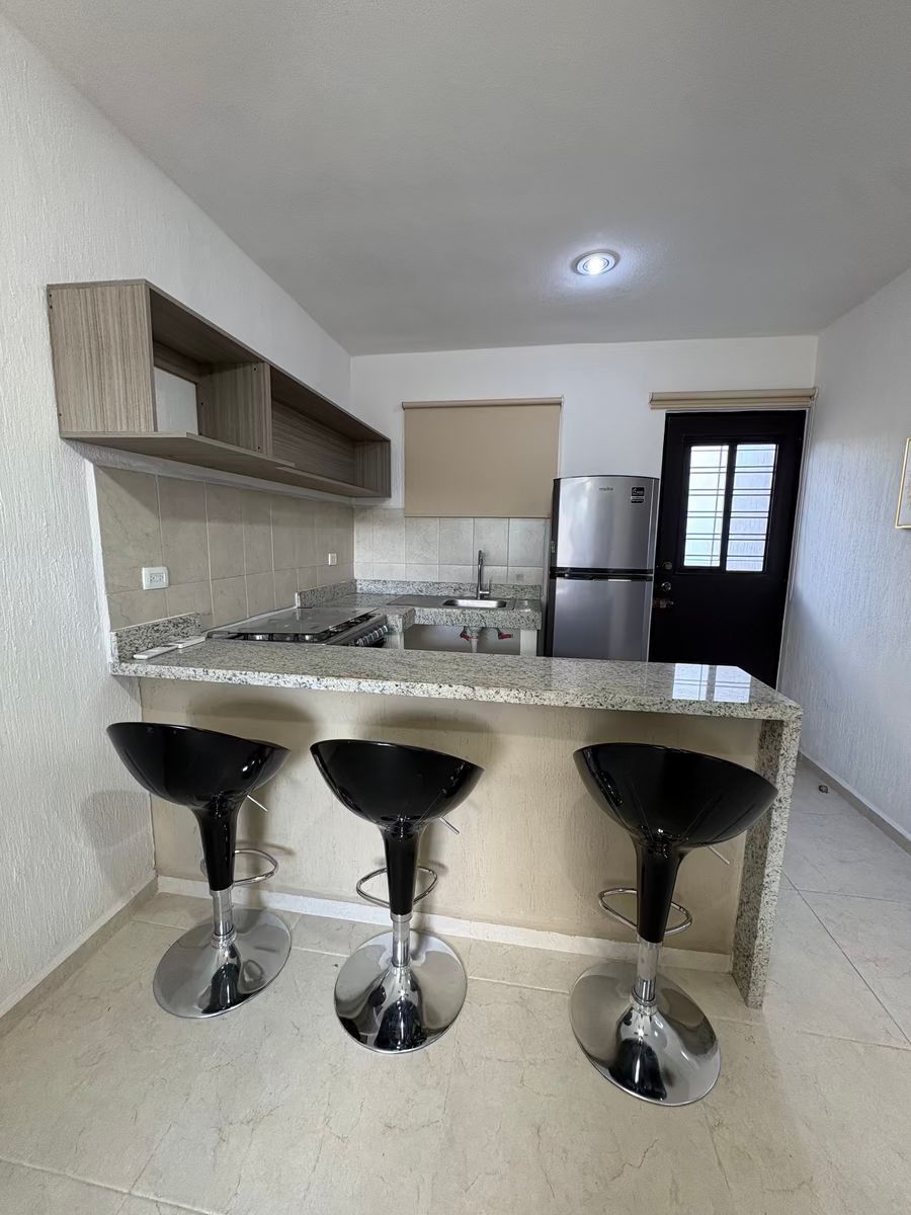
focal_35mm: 14
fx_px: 491
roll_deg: -0.8
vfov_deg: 102.1
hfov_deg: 85.7
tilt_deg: -7.1
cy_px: 608
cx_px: 456
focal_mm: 2.22
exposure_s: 1/120
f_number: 2.2
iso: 200
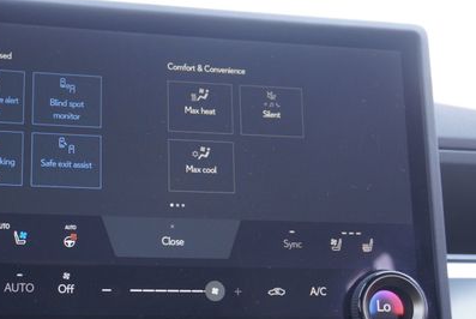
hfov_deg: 34.1
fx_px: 768
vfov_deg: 23.2
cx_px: 156
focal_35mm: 58
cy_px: 237
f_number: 4.5
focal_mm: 24
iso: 400
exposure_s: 1/60
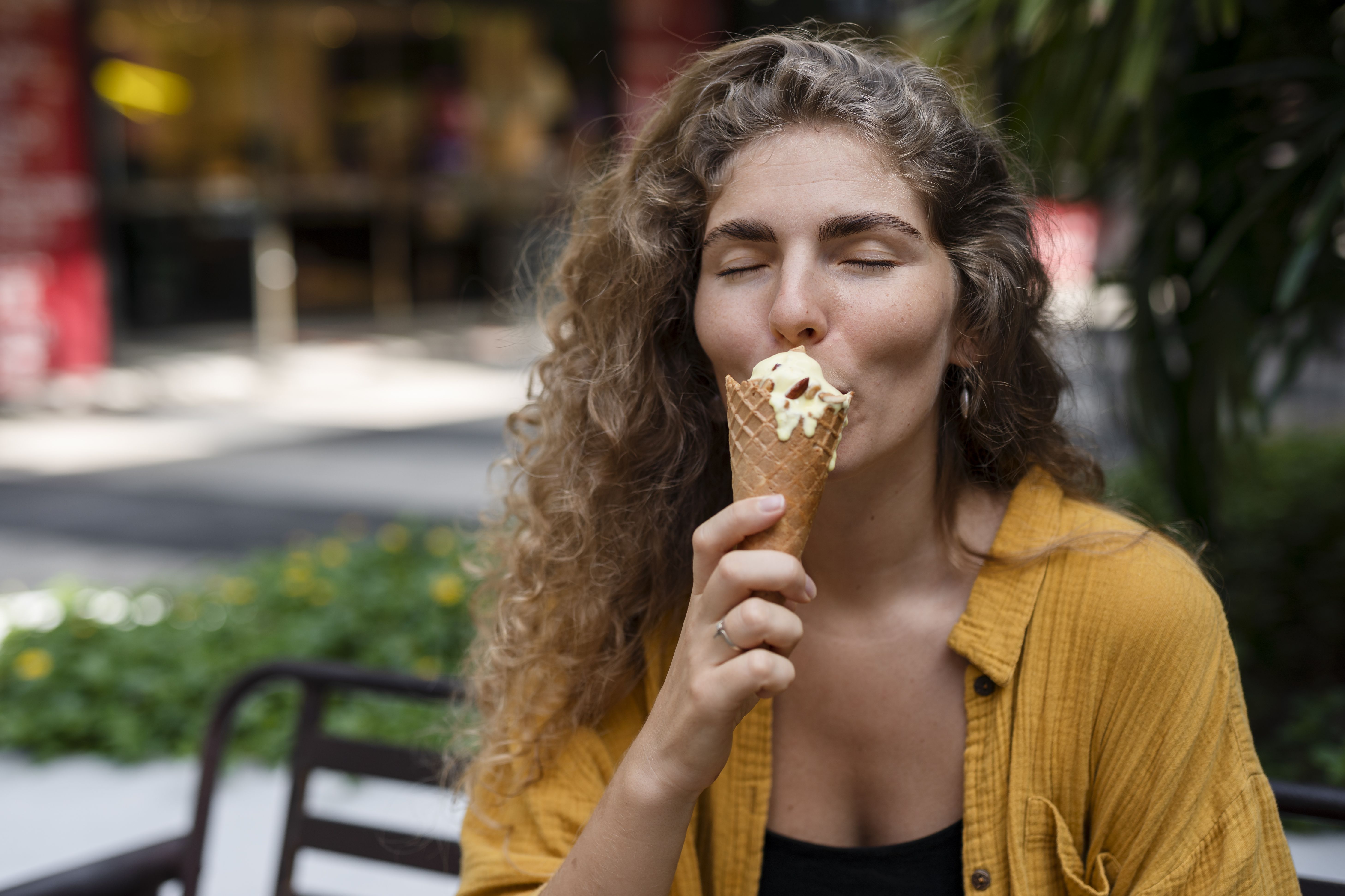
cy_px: 448
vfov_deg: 27.0
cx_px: 672
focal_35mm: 50
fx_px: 1868
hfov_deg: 39.6
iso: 100
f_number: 2
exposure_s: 1/500
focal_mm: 50
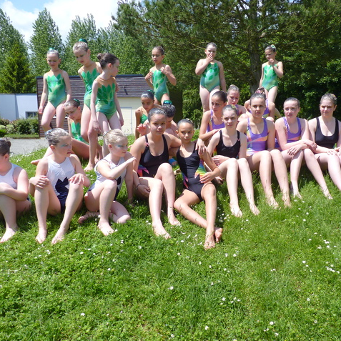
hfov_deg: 50.9
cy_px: 170
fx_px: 357
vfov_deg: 51.1
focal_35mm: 32
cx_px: 195
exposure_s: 1/800
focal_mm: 4.8
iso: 80
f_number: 2.8
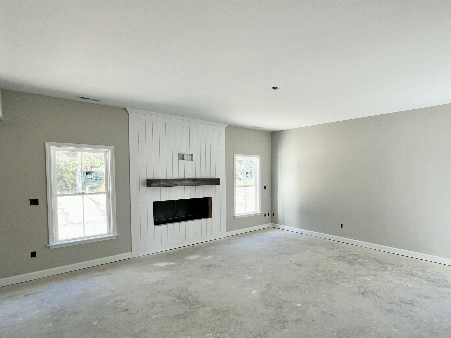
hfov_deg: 86.4
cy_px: 181
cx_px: 276
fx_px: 235
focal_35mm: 18
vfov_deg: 71.5
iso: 64
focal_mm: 1.57
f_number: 1.8
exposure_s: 1/99
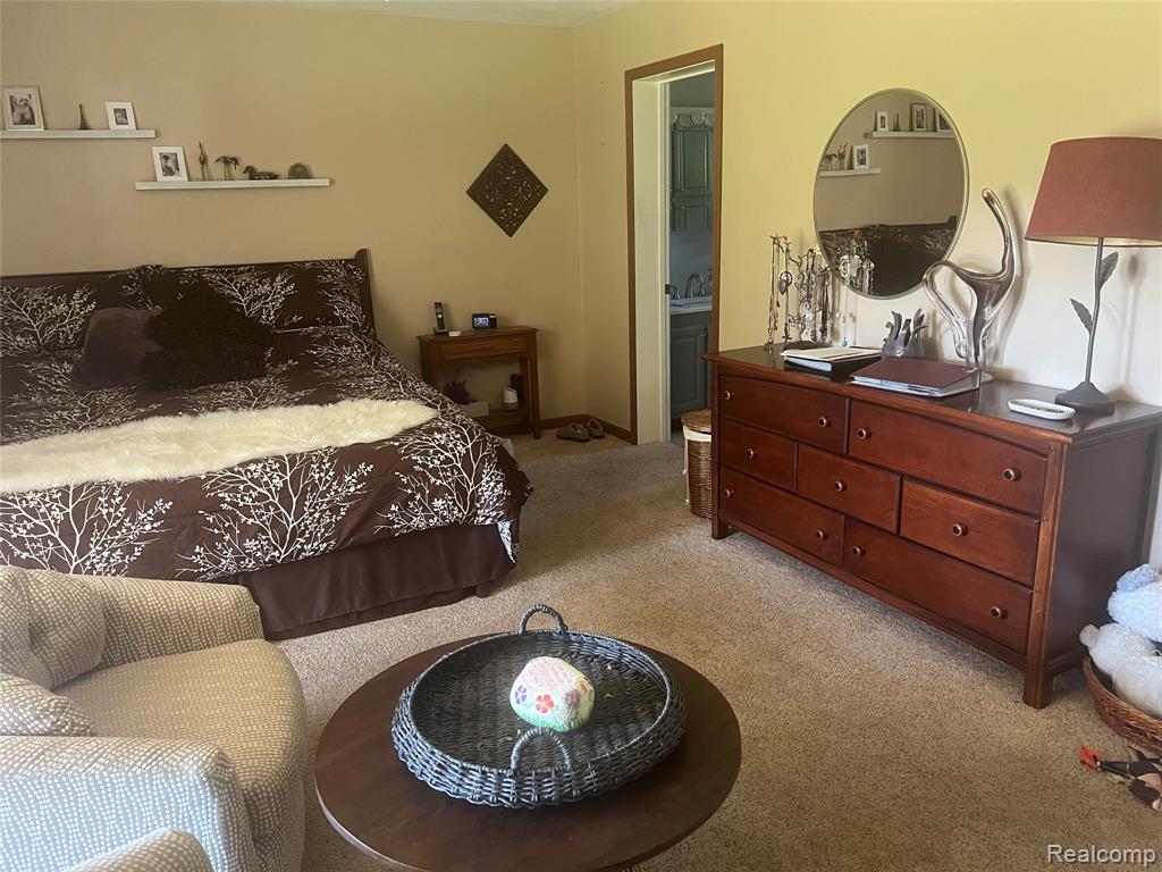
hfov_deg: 67.3
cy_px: 436
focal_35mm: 26
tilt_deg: -14.9
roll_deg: +1.8
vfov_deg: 53.1
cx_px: 581
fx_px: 873
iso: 400
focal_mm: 5.7
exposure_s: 1/60
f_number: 1.5
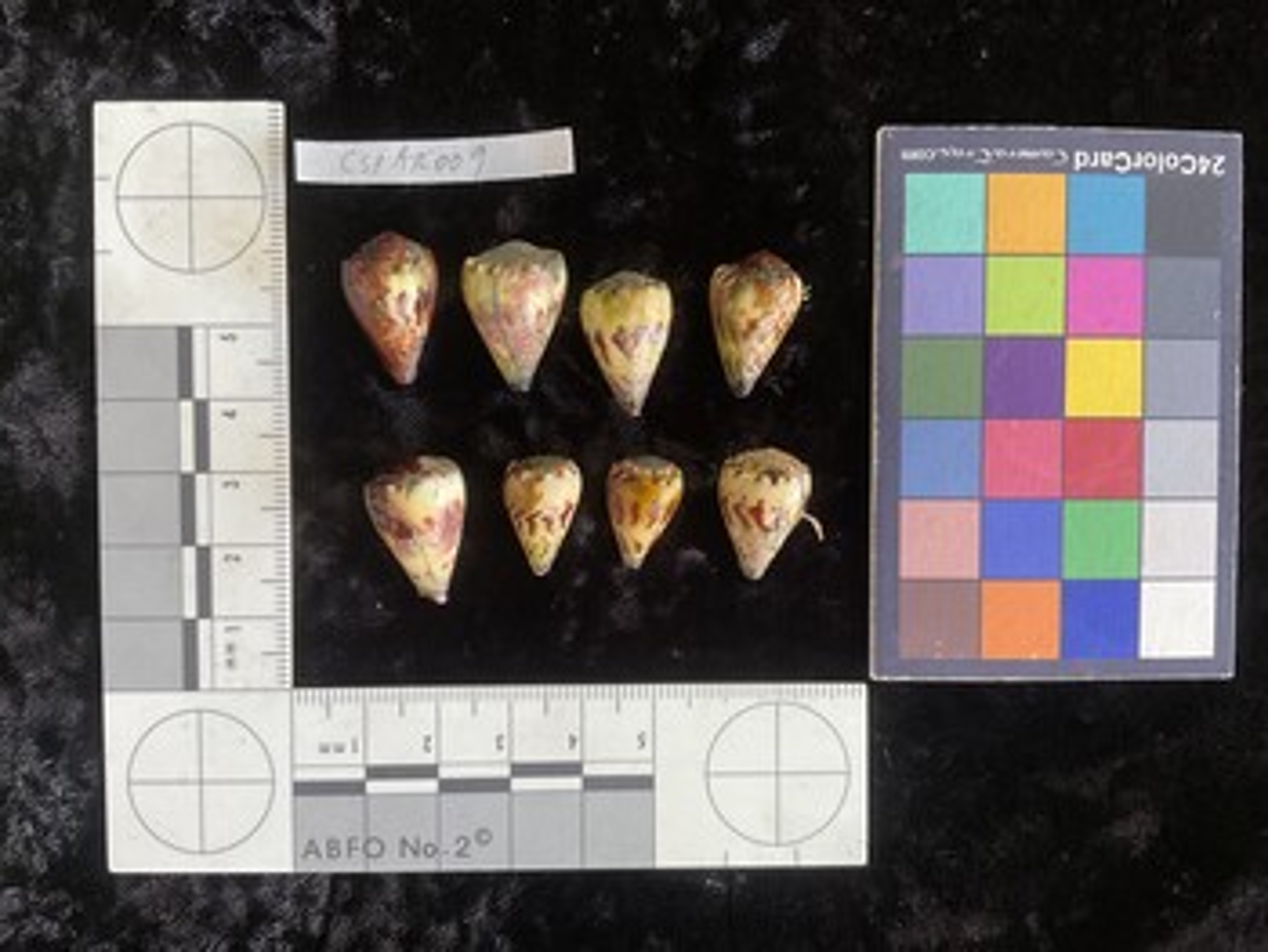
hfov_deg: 61.6
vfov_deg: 48.3
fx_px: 1063
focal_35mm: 29
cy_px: 476
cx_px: 634
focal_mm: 3
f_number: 1.8
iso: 125
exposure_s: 1/60
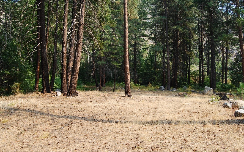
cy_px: 80
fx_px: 186
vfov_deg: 44.5
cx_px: 120
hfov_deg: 66.5
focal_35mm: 28
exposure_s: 1/125
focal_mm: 18
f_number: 5.6
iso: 140
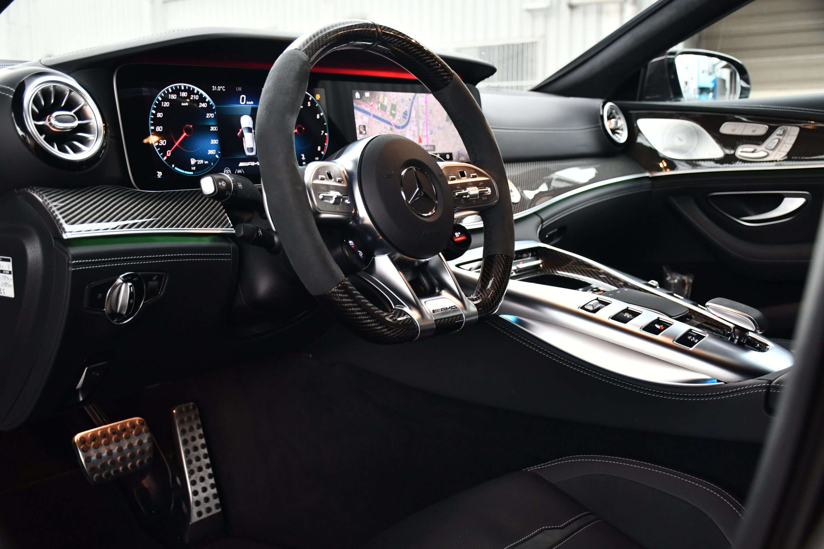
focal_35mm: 39
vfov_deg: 34.2
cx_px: 412
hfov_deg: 49.6
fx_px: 893
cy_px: 274
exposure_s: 1/40
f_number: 3.8
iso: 1250
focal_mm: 26
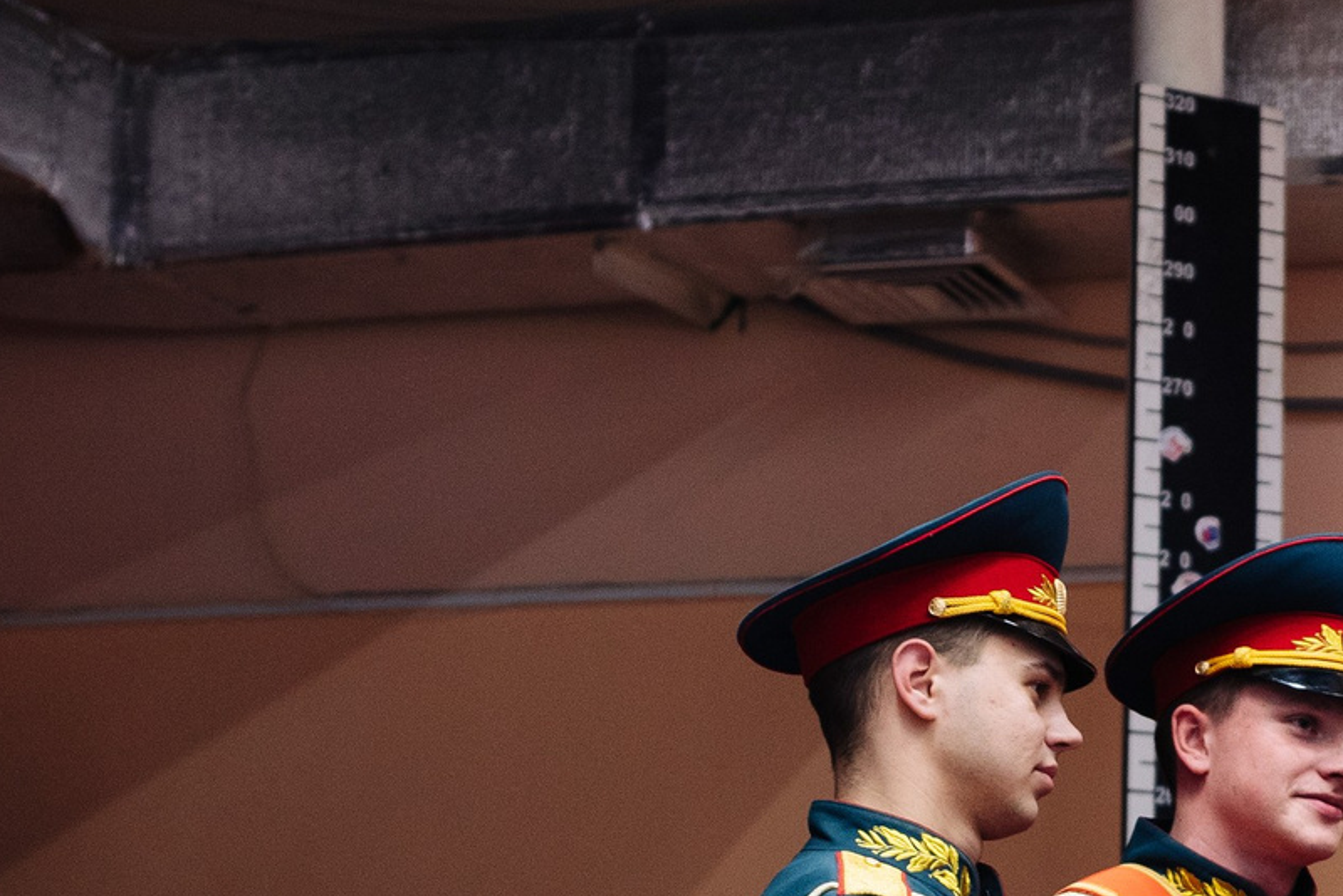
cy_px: 544
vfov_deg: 12.2
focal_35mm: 112
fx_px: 4180
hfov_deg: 17.4
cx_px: 1598
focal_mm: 35
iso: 800
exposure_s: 1/200
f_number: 2.8
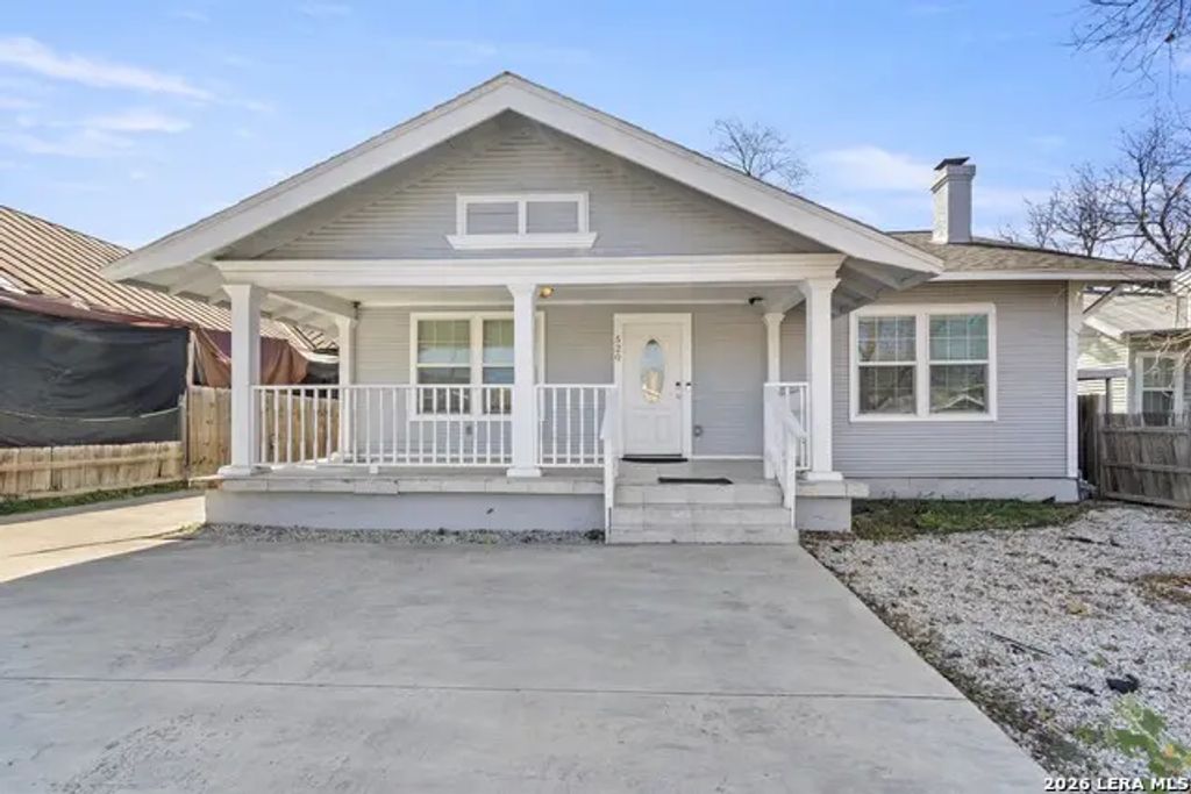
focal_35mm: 15
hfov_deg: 100.4
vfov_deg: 77.3
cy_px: 397
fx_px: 496
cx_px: 596
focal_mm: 10
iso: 100
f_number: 9
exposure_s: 1/60
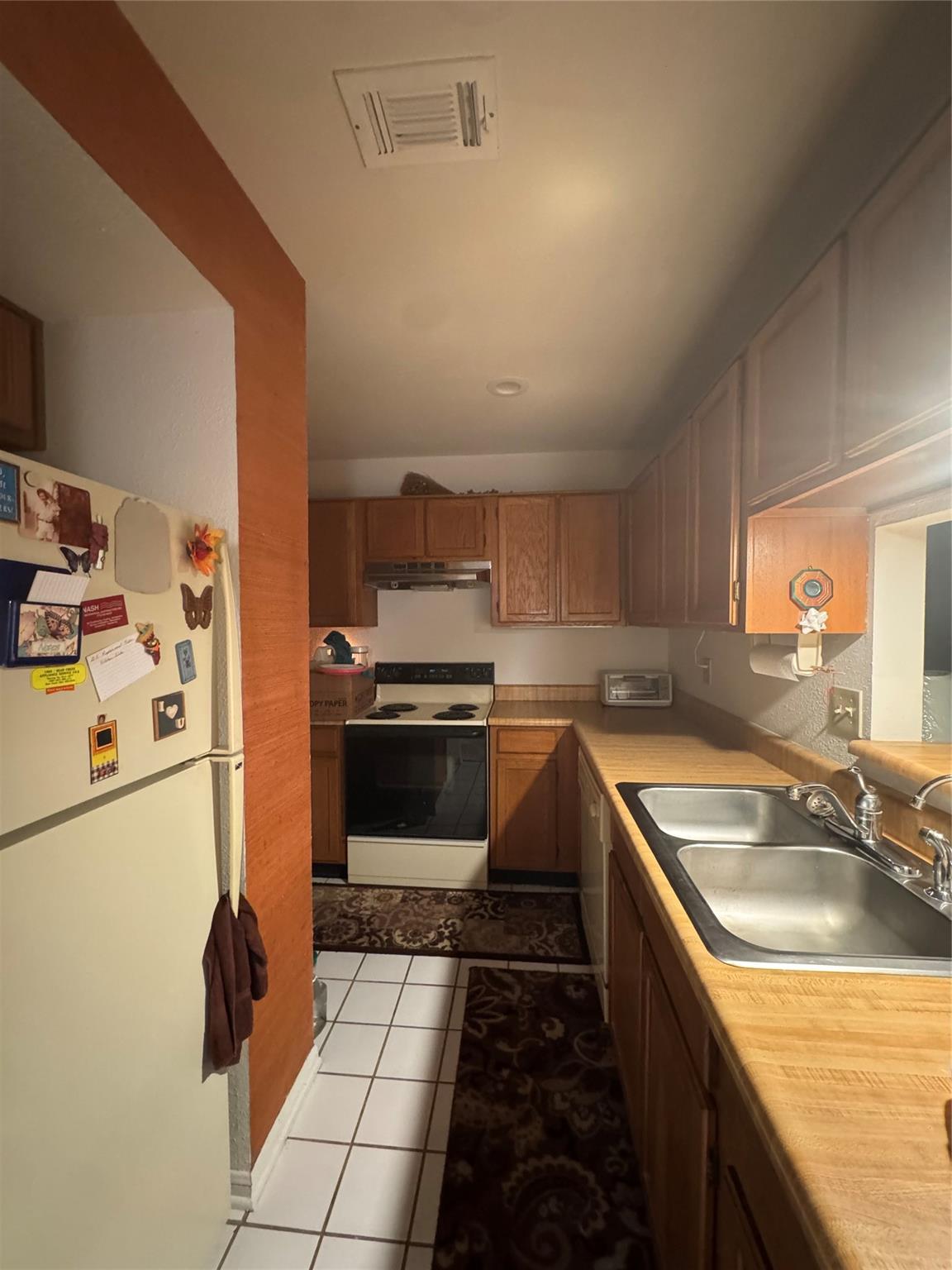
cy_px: 635
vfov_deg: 102.1
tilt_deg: -2.0
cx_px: 476
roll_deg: +1.0
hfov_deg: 85.7
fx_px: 513
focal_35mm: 14
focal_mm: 2.22
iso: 1250
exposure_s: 1/30
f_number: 2.2
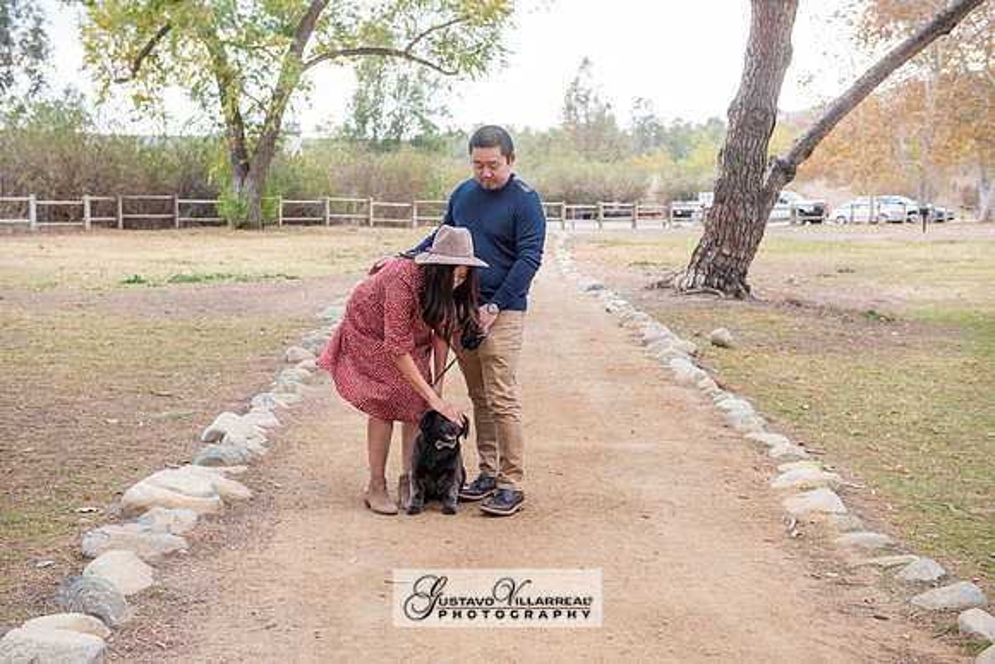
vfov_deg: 26.0
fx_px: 1437
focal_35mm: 52
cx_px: 498
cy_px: 332
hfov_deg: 38.2
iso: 500
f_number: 5
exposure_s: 1/125
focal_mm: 52
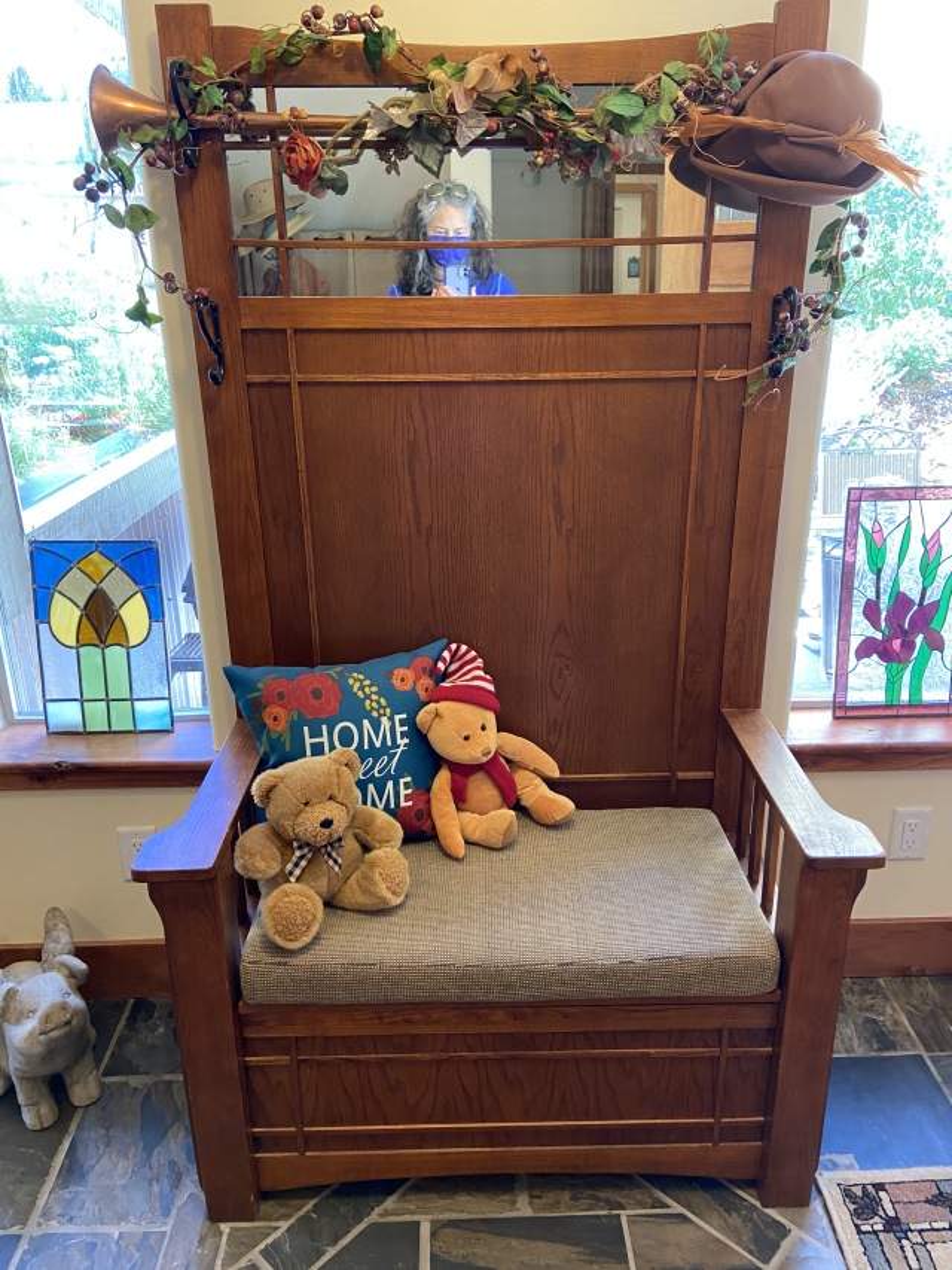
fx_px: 953
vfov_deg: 67.3
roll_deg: +0.5
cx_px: 476
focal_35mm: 26
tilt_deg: -19.5
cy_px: 635
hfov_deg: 53.1
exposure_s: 1/60
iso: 200
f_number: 1.8
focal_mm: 4.25
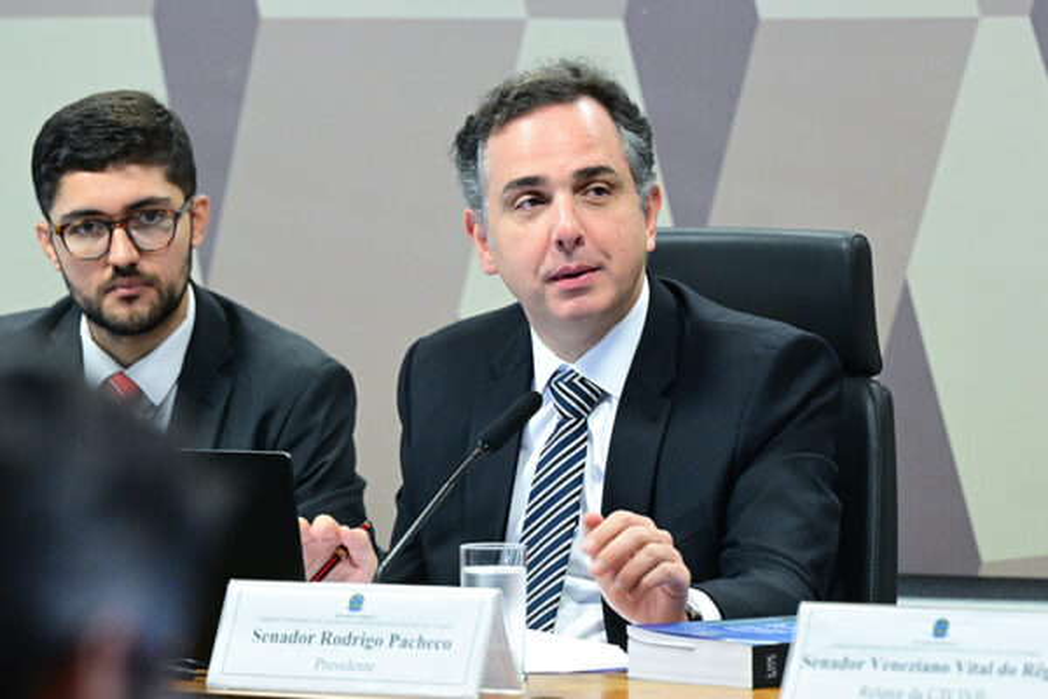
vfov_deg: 5.7
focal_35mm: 240
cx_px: 524
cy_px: 350
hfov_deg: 8.6
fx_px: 6986
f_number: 4
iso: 4000
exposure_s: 1/160
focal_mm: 160
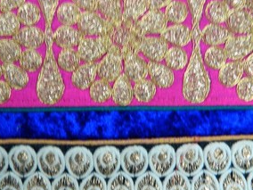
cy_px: 81
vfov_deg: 32.8
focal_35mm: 44
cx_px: 110
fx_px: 322
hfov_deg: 42.9
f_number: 3.1
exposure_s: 1/6
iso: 200
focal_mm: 4.5
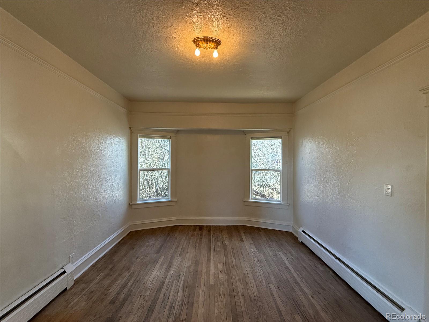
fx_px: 174
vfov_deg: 85.7
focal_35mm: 14
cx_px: 214
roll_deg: -0.6
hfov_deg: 102.1
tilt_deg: -0.4
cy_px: 161
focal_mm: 2.22
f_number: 2.2
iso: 200
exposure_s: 1/120
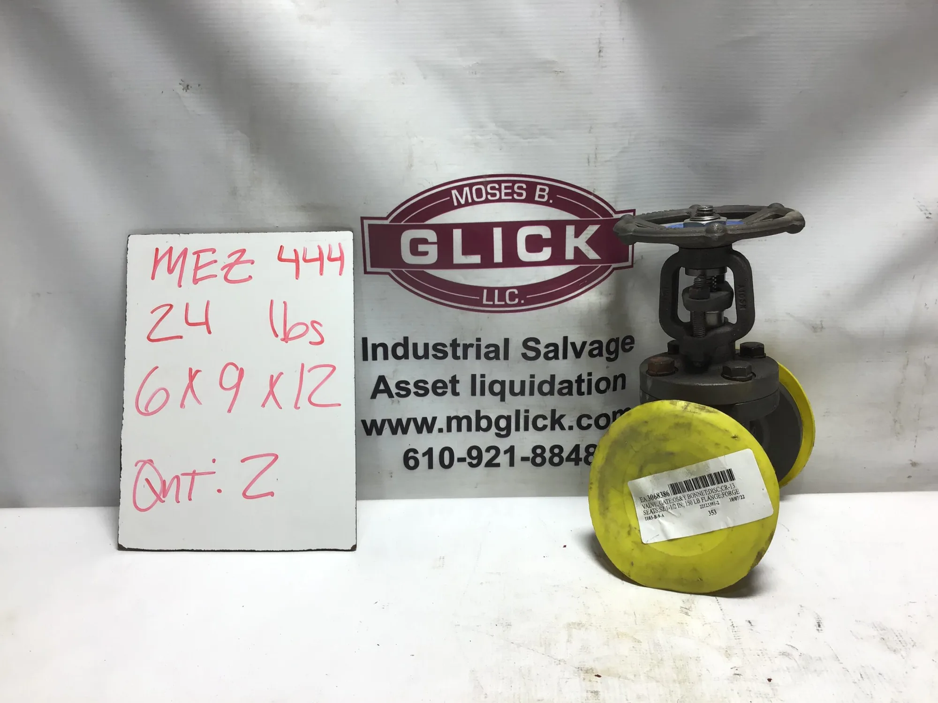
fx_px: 840
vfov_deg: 45.4
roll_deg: +0.9
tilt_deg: -18.1
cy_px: 352
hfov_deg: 58.4
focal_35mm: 31
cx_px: 469
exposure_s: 1/120
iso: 32
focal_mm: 3.3
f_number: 2.4
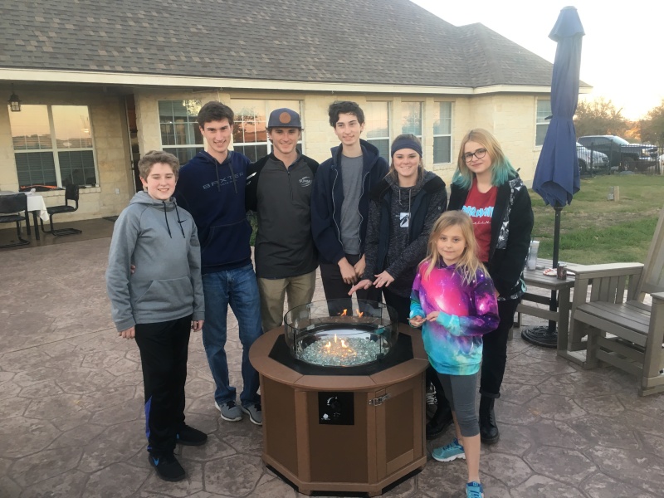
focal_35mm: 29
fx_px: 556
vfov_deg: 48.2
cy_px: 249
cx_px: 332
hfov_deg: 61.7
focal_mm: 4.15
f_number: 2.2
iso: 25
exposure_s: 1/30
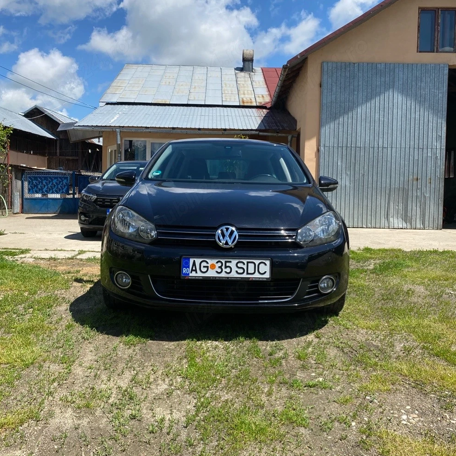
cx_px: 229
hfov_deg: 52.5
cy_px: 215
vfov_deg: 52.5
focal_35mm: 31
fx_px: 462
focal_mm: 4.25
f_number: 1.8
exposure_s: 1/3040
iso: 32
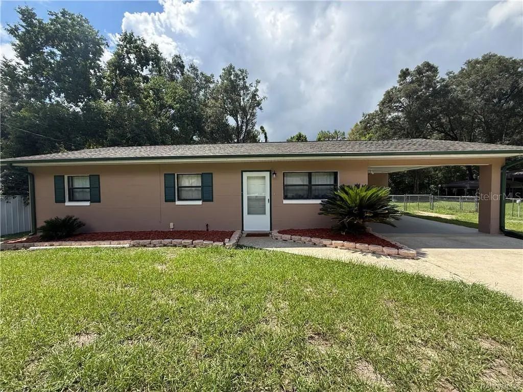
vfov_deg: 85.7
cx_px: 262
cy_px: 196
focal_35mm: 14
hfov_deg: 102.1
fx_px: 212
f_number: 2.2
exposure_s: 1/1068
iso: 50
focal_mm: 2.22
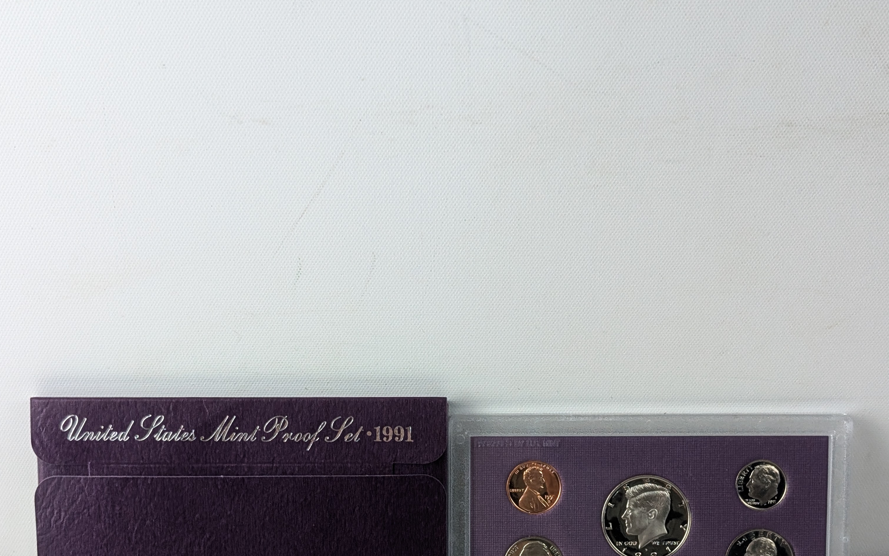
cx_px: 442
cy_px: 563
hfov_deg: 29.4
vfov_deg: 18.1
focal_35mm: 70
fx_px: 1696
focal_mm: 6.9
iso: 81
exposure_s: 1/120
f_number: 1.68
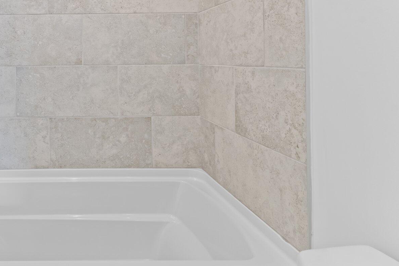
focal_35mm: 26
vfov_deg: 47.7
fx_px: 288
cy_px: 65
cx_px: 74
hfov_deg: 62.9
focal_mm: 15
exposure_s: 1/6
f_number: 7.1
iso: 400
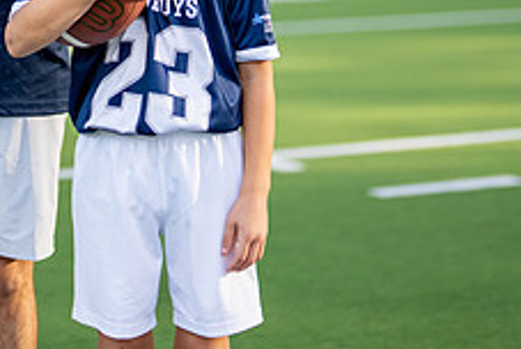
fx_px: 2072
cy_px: -131
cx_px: 77
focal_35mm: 143
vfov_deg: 9.4
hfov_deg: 14.2
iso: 100
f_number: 1.2
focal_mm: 50
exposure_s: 1/2000
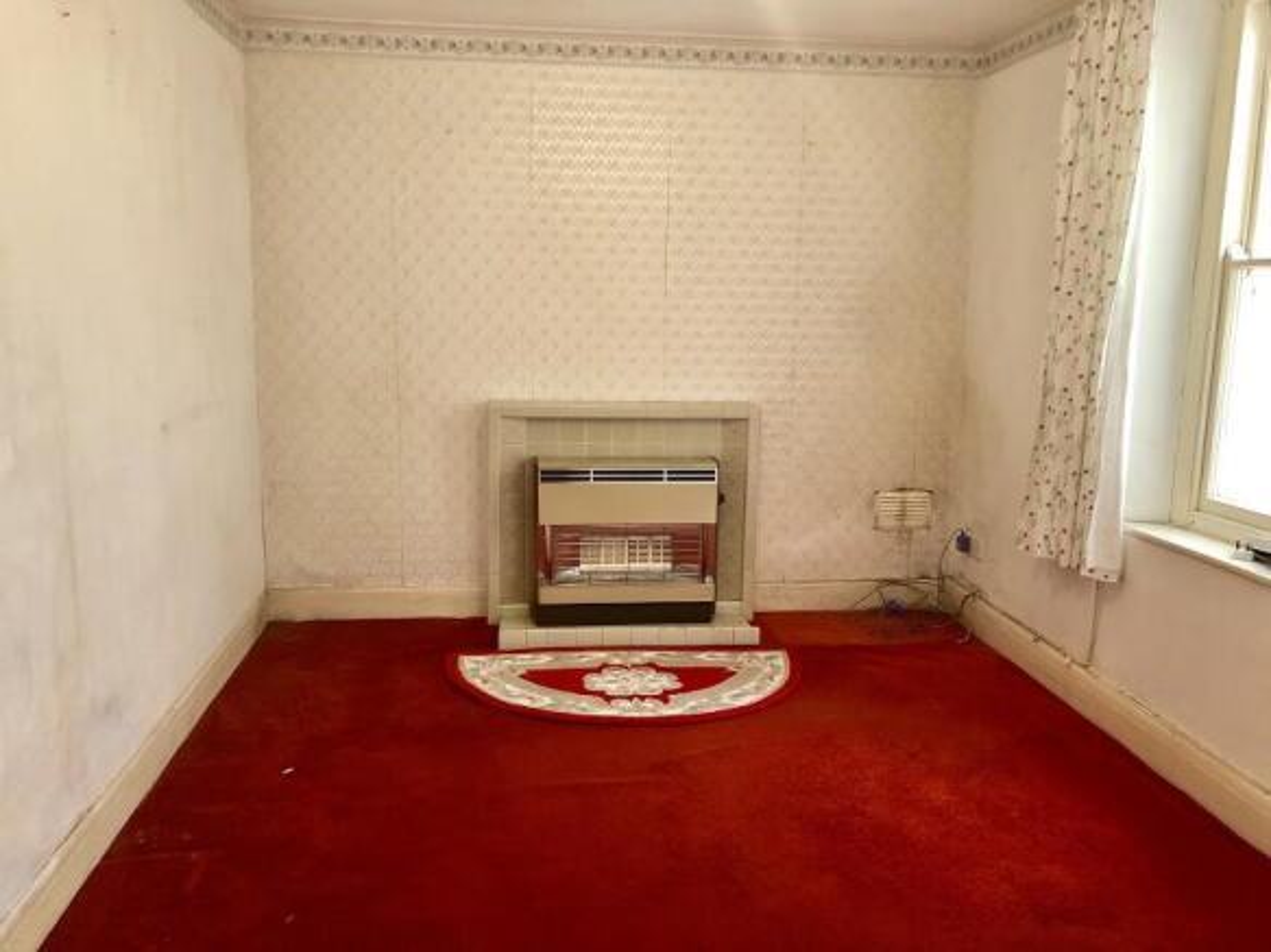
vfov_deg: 49.7
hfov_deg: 63.5
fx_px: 1028
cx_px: 636
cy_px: 476
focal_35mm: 28
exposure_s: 1/25
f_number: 1.8
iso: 40
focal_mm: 3.99
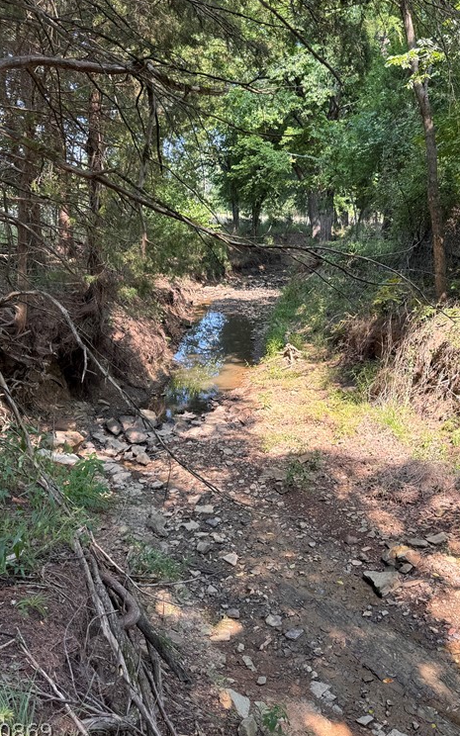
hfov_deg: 36.3
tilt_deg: -16.0
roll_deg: -1.7
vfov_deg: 55.3
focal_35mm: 35
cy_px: 368
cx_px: 250
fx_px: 702
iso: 80
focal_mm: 6.76
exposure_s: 1/208
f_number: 1.78
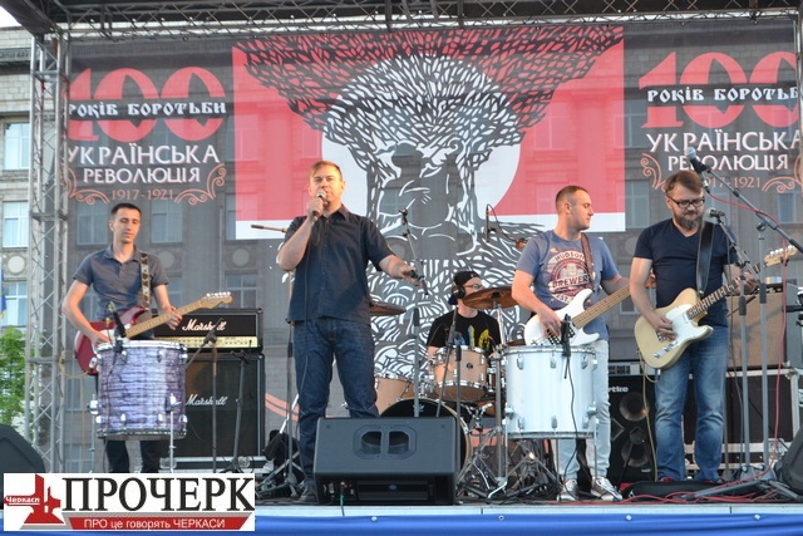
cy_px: 268
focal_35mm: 66
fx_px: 1472
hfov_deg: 30.5
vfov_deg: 20.6
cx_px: 402
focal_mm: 44
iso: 1000
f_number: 5.3
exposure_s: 1/60
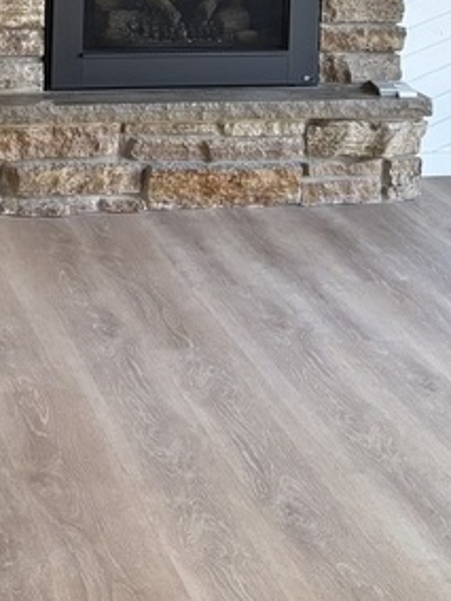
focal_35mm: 99
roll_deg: -1.9
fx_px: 1720
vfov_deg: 18.7
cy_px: -140
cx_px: 161
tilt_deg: -4.7
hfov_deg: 14.9
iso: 125
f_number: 1.6
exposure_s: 1/100
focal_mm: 5.96
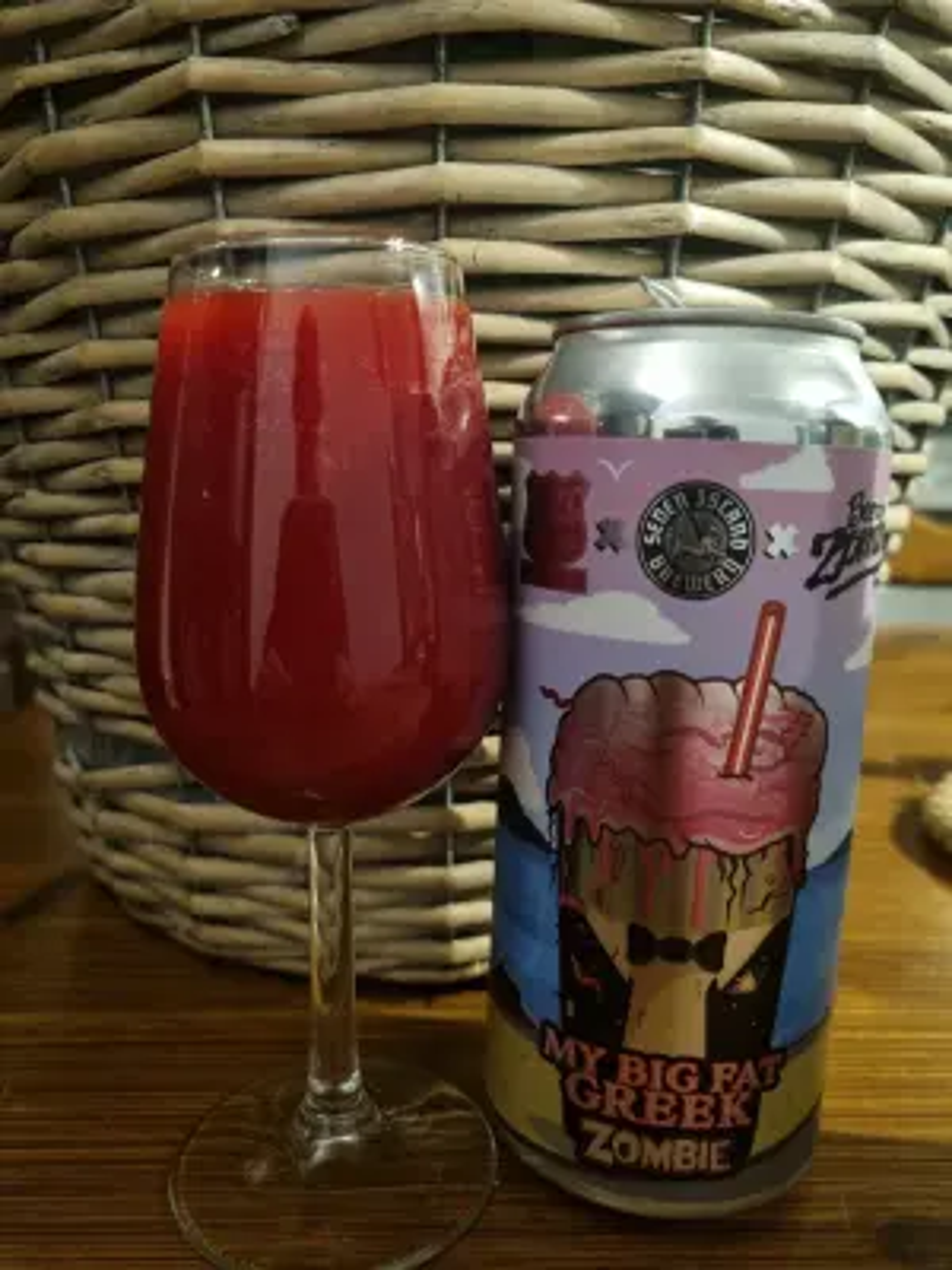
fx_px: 953
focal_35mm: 26
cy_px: 635
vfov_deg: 67.3
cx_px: 476
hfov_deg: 53.1
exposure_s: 1/7
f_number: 1.8
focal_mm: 5.4
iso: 400
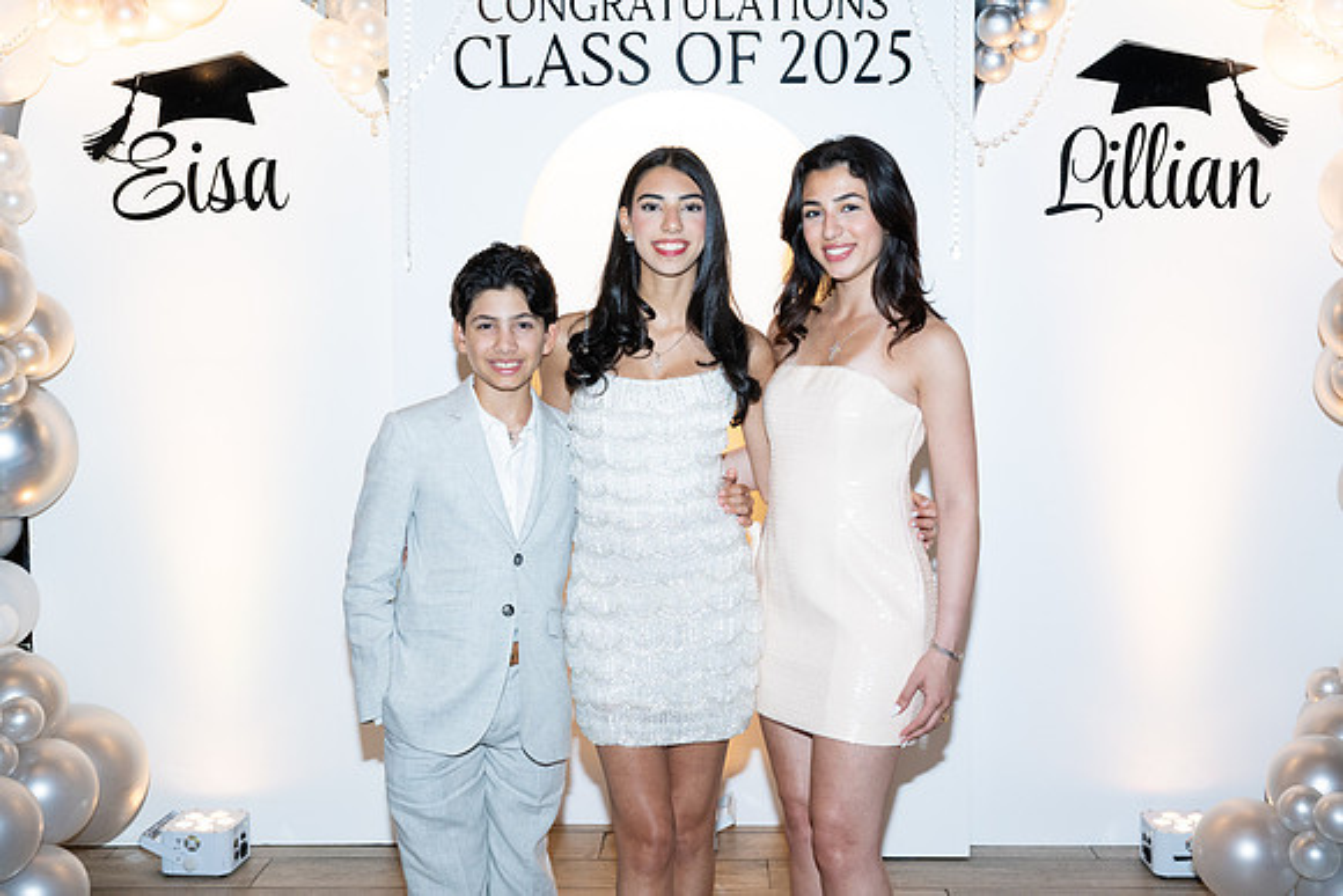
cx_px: 672
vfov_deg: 31.9
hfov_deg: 46.4
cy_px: 448
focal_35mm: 42
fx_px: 1567
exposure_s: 1/80
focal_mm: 42
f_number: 5.6
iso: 1000
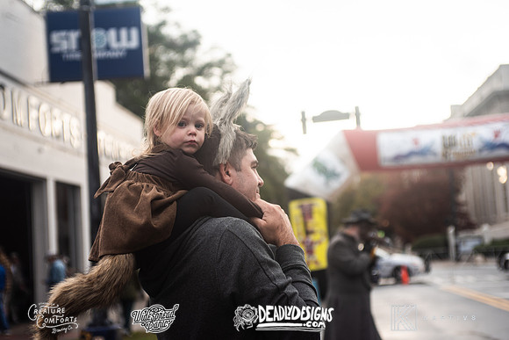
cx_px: 254
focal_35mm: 70
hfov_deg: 28.8
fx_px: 990
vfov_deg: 19.5
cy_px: 170
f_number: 3.5
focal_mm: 70
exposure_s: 1/320
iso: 400
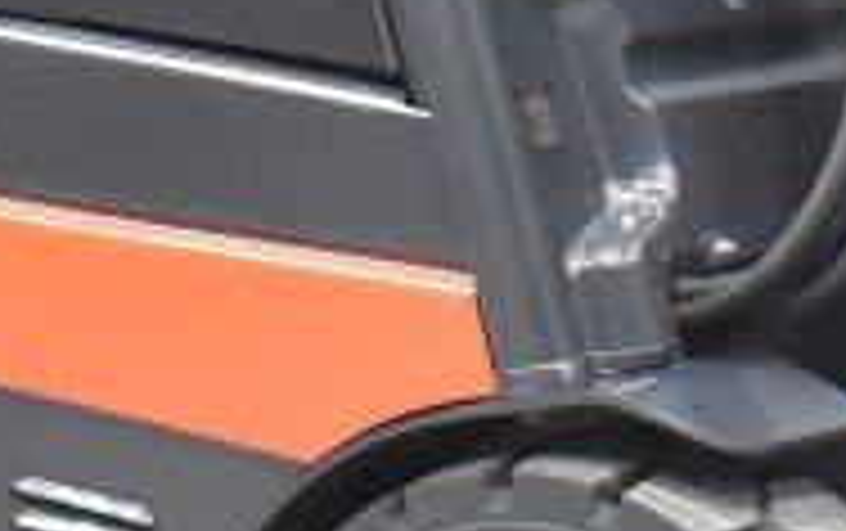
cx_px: 585
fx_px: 6740
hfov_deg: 7.2
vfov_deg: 4.5
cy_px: -315
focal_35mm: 292
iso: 2000
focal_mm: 30
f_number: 5.6
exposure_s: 1/25
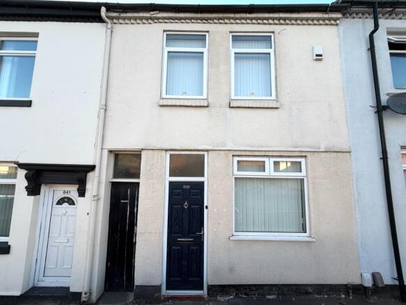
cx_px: 203
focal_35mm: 14
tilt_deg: +6.8
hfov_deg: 102.1
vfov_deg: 85.7
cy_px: 152
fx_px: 164
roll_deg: -1.1
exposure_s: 1/297
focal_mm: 2.22
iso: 50
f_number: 2.2
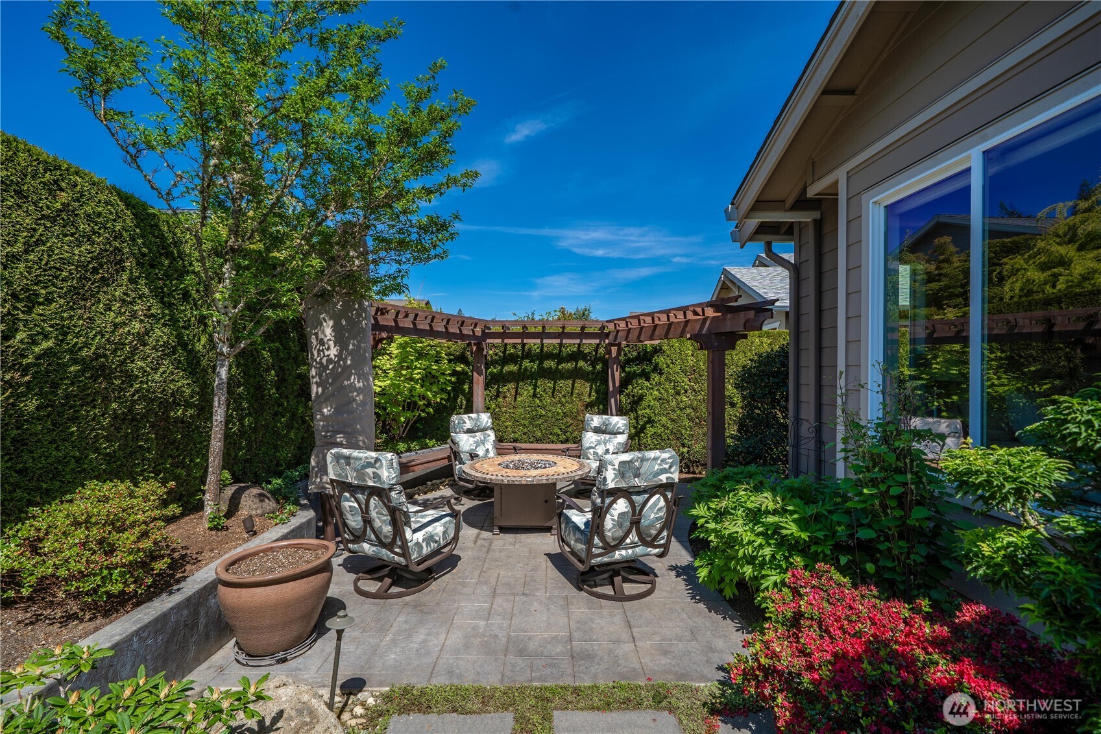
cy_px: 367
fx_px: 459
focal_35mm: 15
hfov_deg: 100.4
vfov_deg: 77.3
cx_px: 550
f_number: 7.1
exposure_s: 1/200
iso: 100
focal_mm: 15
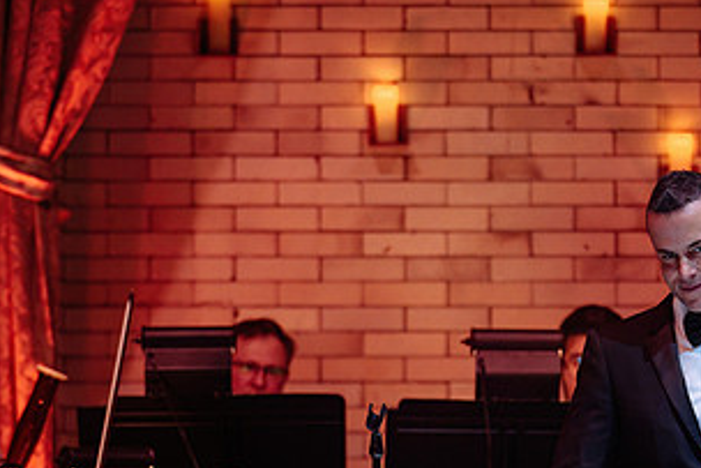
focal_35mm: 244
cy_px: 365
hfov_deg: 8.4
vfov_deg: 5.6
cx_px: 404
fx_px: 4753
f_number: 3.5
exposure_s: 1/80
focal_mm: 128
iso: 2000
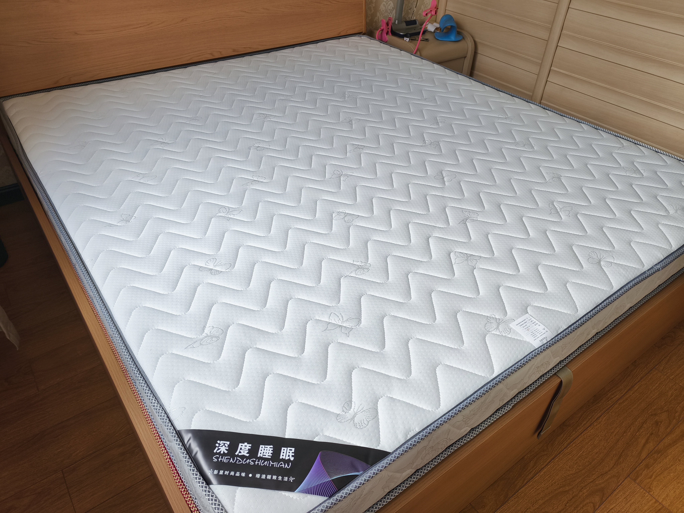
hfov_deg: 73.9
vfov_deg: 58.9
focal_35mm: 23
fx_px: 454
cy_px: 256
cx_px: 342
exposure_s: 1/115
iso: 80
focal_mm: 5.84
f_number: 1.6
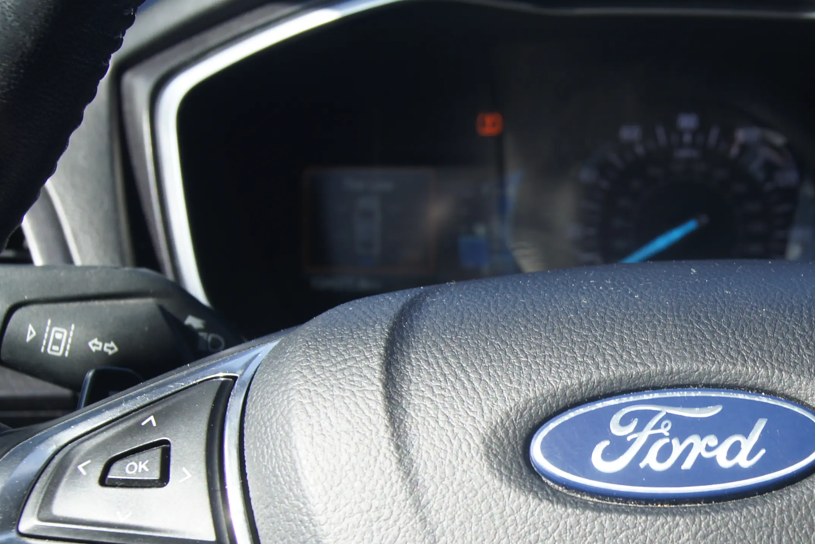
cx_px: 712
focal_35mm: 70
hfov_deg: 27.9
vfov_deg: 19.3
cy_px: 412
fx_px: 1585
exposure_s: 1/80
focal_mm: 26
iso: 100
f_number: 5.6
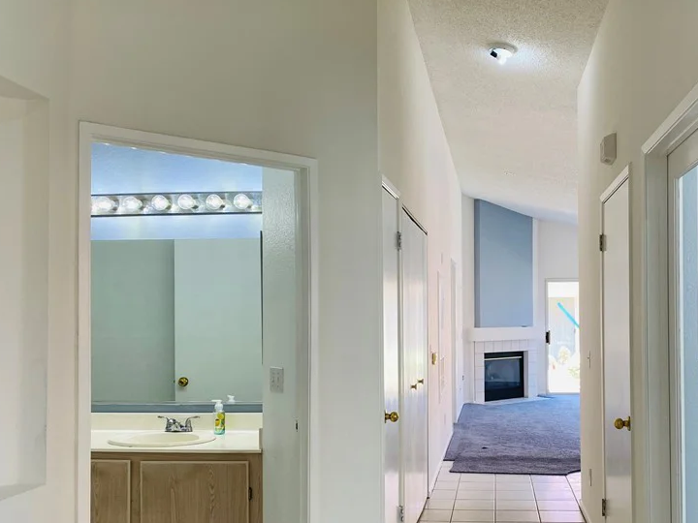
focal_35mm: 37
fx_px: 746
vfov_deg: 38.5
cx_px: 447
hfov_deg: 49.5
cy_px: 308
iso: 64
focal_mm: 4.25
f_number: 1.8
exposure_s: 1/120
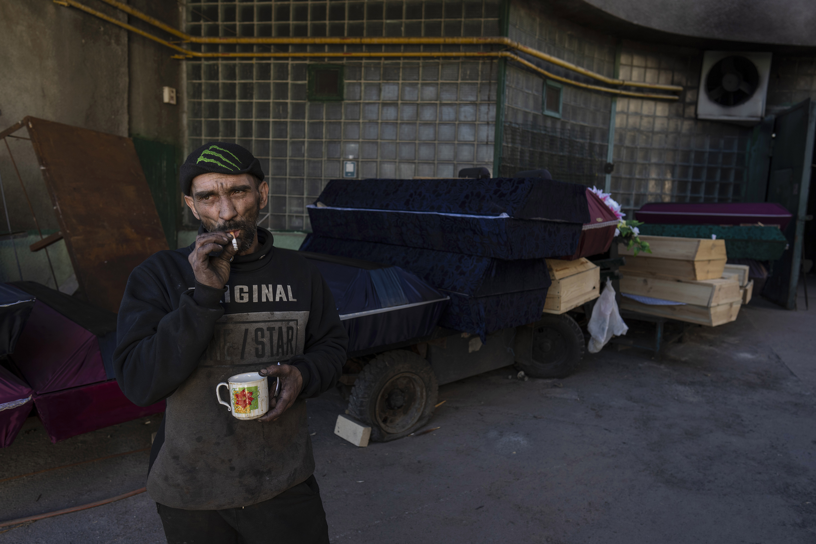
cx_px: 408
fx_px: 544
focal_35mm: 24
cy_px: 272
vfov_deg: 53.1
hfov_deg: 73.7
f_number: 4
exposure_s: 1/125
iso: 125
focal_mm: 24
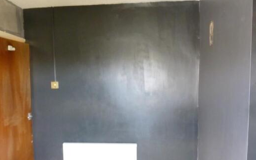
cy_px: 97
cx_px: 120
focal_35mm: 30
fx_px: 209
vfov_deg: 41.6
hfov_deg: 62.8
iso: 400
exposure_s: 1/8
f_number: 3.1
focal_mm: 4.5
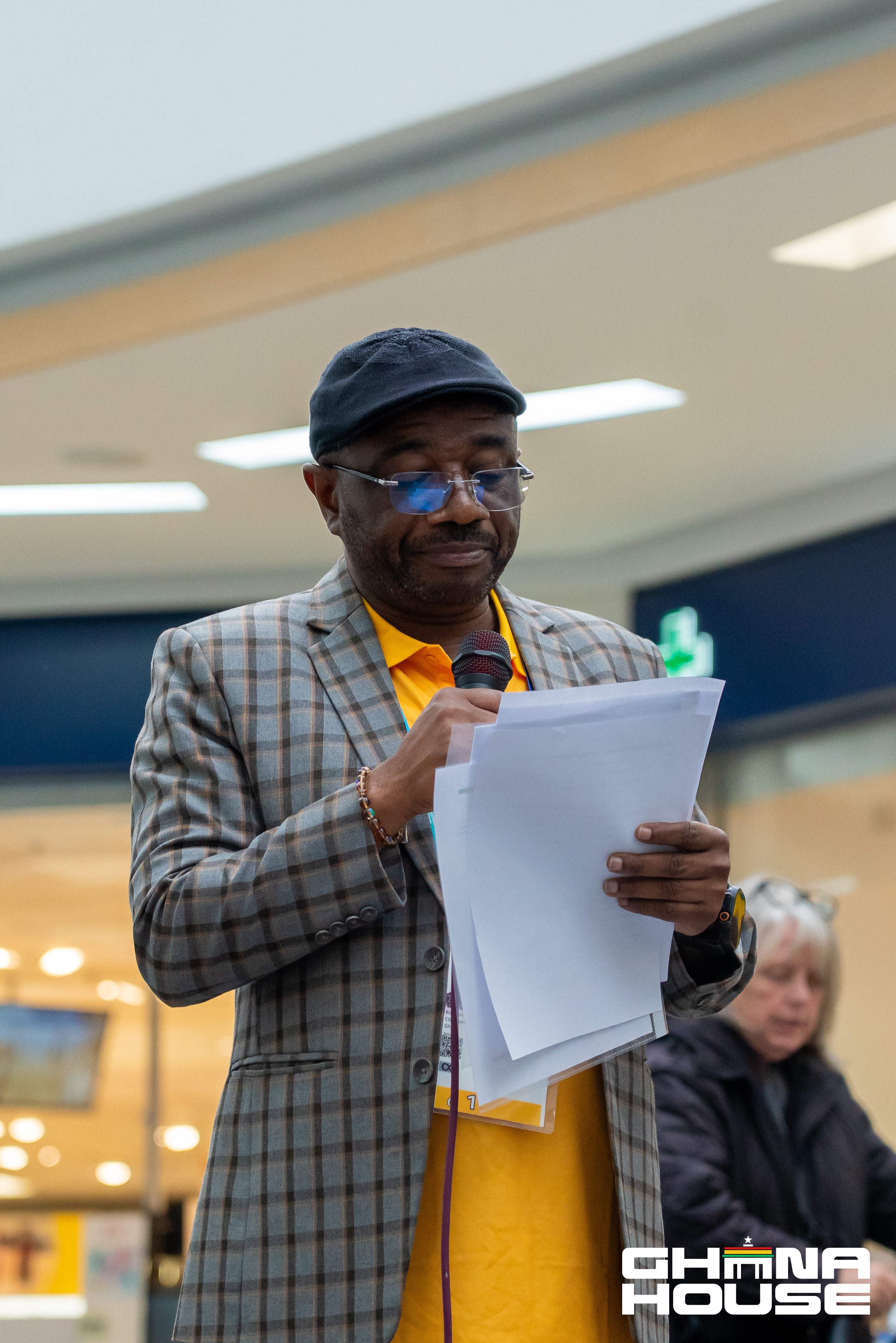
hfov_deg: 8.9
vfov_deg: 13.3
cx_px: 448
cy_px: 672
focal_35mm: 154
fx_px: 5749
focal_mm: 103
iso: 2500
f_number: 4
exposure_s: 1/400
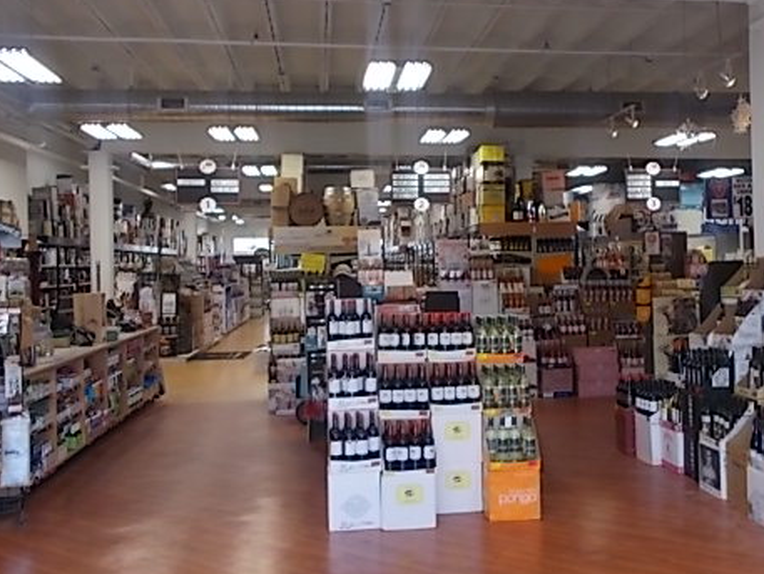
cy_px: 259
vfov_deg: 34.3
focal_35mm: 42
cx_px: 471
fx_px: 927
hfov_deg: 44.5
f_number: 3.4
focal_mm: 5.3
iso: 80
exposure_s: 1/50
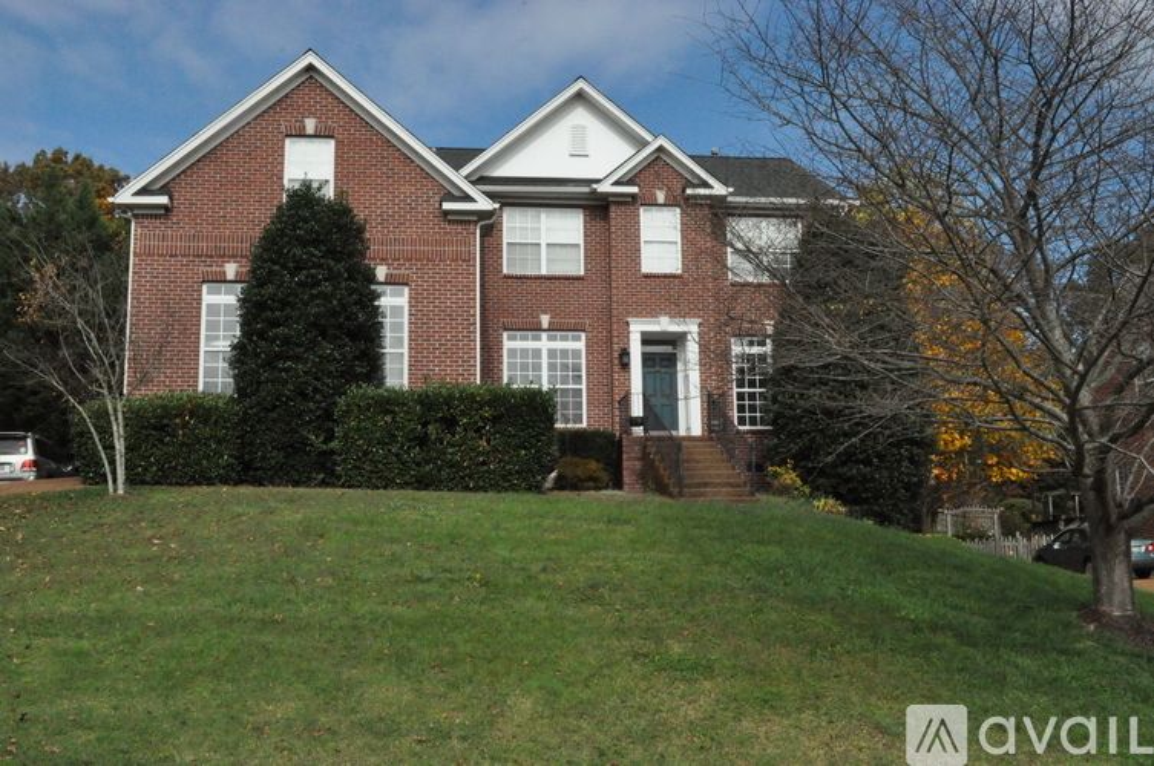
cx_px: 577
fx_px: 1152
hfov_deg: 53.2
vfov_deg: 36.8
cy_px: 383
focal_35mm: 36
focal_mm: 24
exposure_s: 1/1250
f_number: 18
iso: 3200
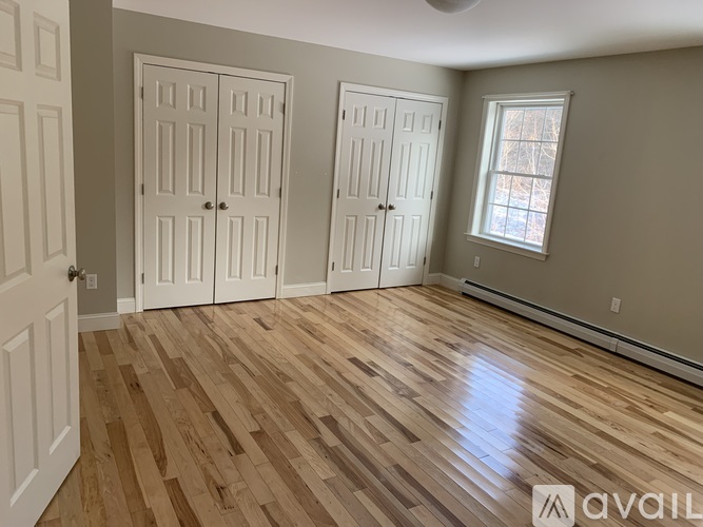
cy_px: 264
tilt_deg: -13.2
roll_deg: -3.7
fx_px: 528
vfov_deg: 53.0
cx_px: 352
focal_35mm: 26
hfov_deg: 67.3
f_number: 1.8
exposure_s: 1/81
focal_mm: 4.25
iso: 100
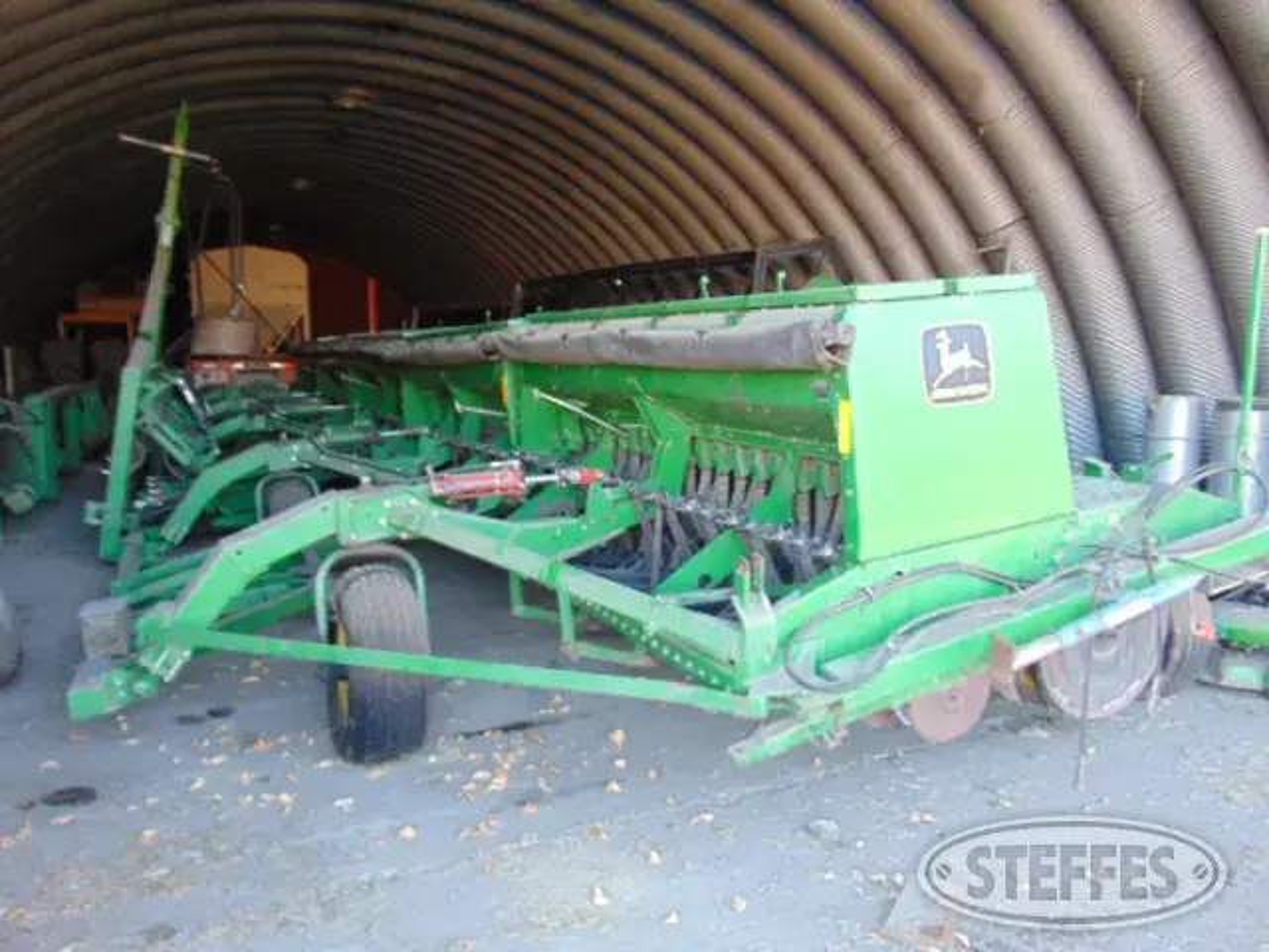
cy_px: 476
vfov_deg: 54.9
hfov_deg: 69.4
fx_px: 916
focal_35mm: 25
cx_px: 634
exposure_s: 1/30
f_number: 3
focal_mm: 4.5
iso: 100
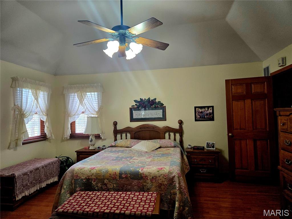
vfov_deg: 58.9
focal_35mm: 23
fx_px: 194
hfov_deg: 73.9
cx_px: 146
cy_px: 110
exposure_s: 1/182
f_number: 1.8
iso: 200
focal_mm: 5.4
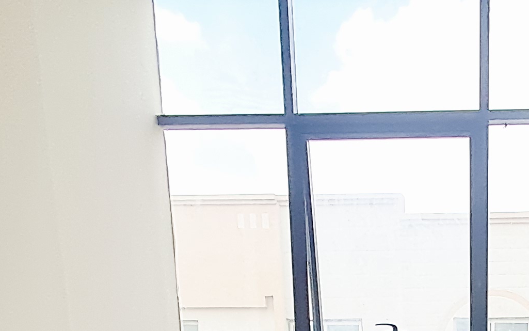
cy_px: 548
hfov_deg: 35.3
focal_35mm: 54
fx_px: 779
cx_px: 476
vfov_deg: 19.6
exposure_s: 1/100
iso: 50
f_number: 2.2
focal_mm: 1.64
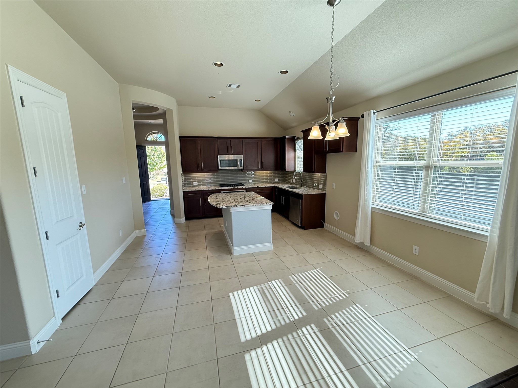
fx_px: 209
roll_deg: +0.2
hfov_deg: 102.1
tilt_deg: -8.3
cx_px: 259
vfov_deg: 85.7
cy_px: 194
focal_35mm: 14
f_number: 2.2
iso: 250
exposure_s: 1/120
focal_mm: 2.22
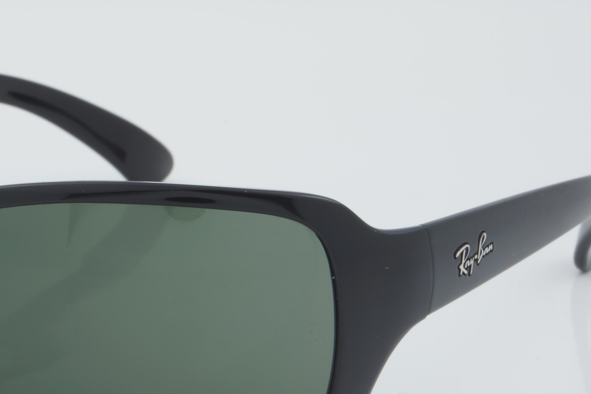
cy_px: 318
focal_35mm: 126
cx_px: 141
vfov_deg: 10.8
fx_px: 2068
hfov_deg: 16.2
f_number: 32
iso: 100
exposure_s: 1/4
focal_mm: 50
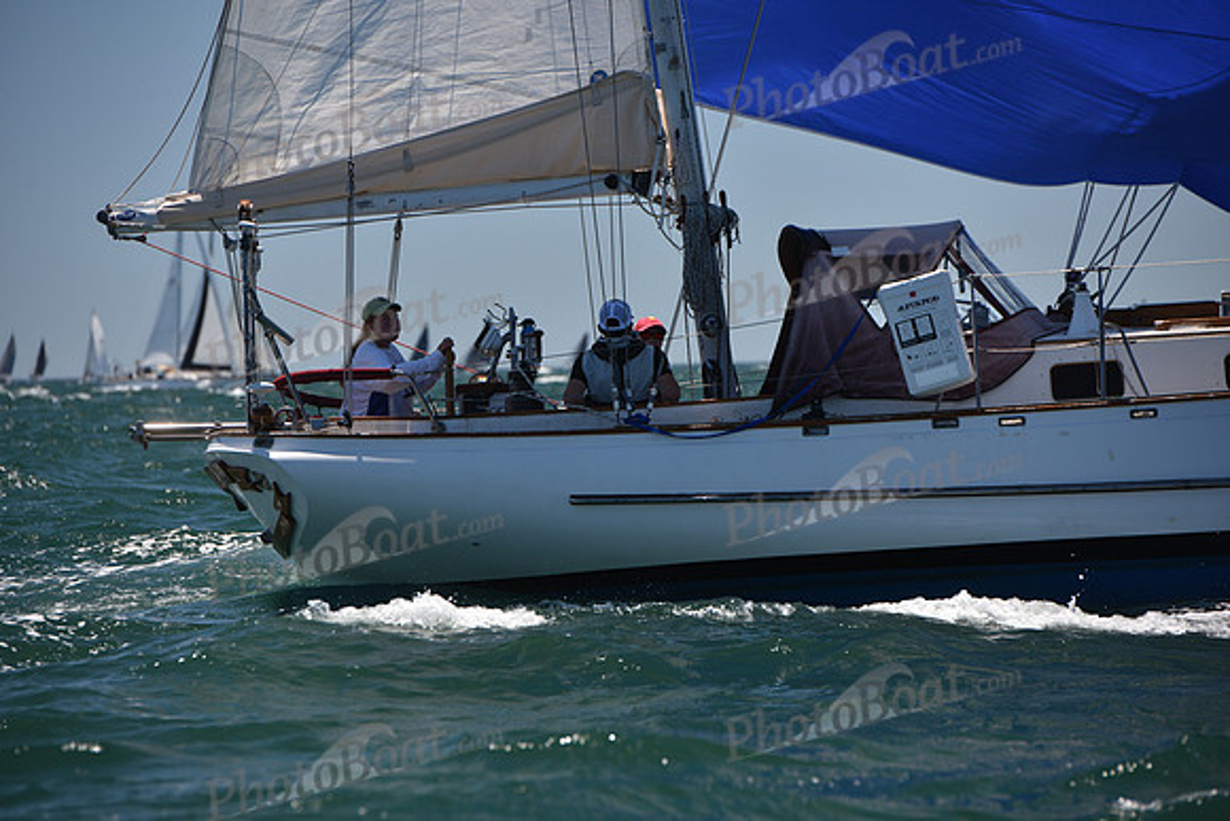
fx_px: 6835
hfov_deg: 10.3
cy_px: 410
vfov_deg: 6.9
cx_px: 615
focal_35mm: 200
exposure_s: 1/800
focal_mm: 200
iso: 250
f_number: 5.6
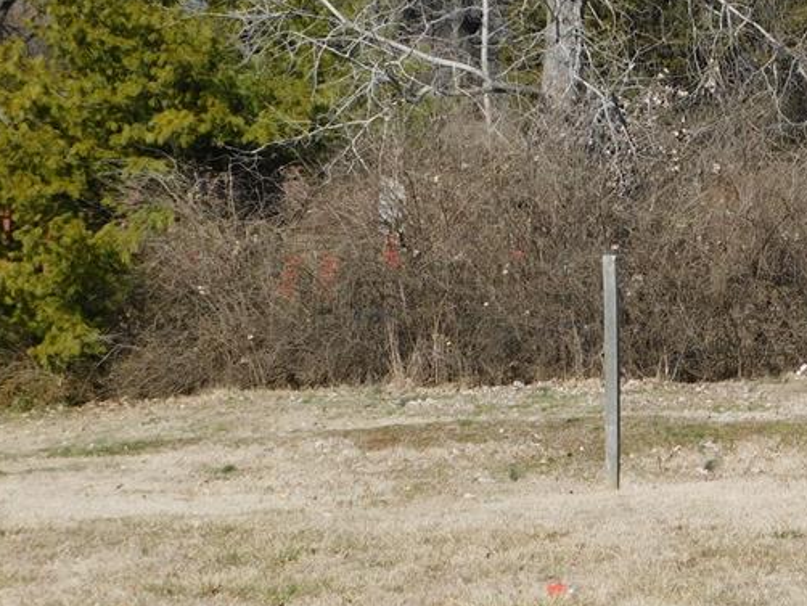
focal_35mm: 104
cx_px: 765
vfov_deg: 14.2
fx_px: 2426
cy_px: 225
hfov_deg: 18.5
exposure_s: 1/1250
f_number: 3.8
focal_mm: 9
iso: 125
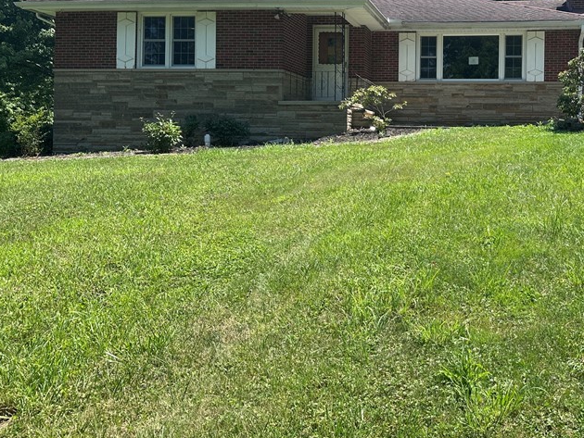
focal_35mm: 39
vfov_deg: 36.3
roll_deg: -0.9
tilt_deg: +2.3
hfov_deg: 46.5
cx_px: 421
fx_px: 658
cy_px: 131
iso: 80
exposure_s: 1/2028
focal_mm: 6.86
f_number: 1.78
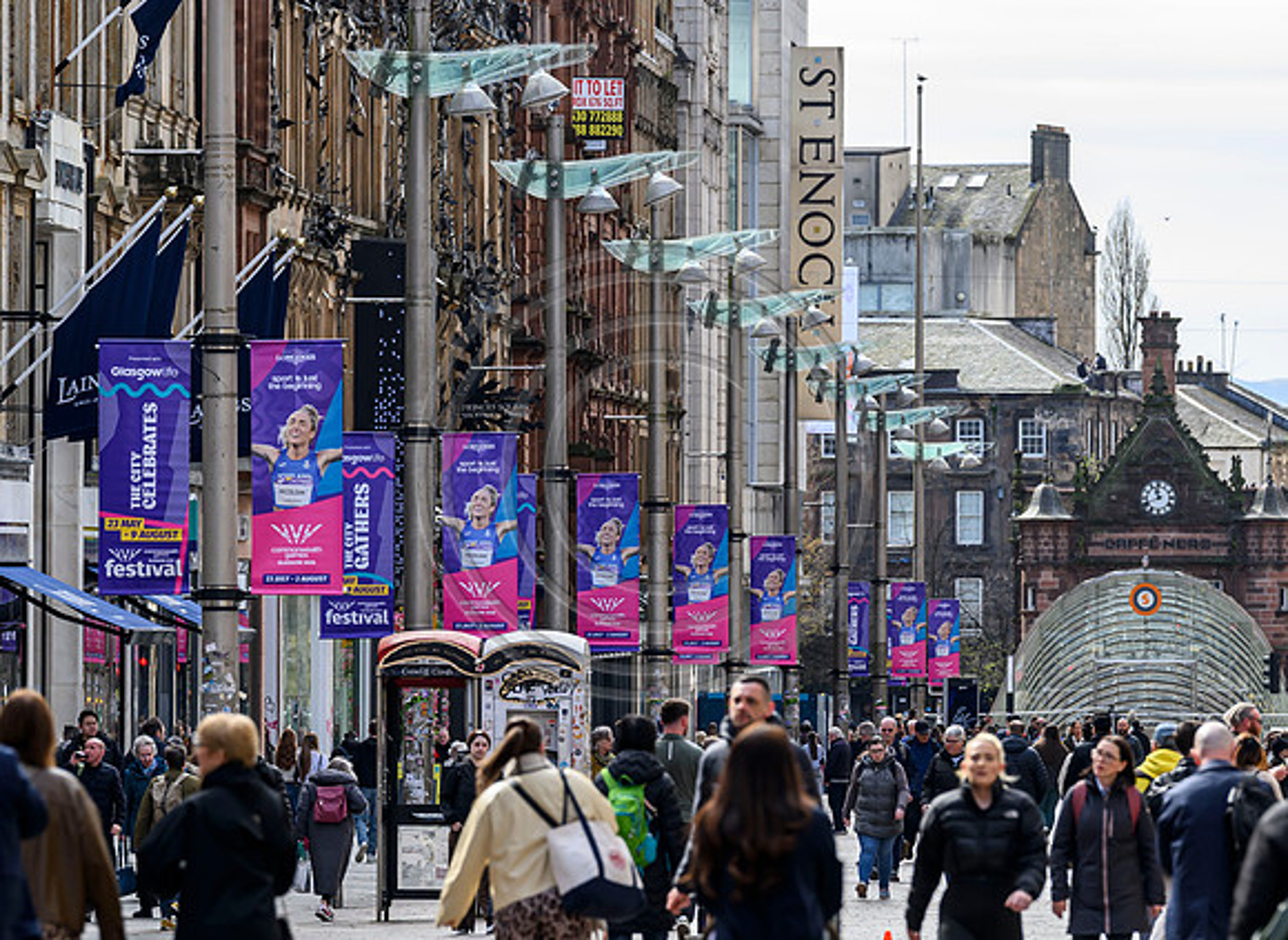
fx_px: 12501
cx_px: 795
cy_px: 529
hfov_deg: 5.9
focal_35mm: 339
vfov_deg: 4.3
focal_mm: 200
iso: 500
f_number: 5.6
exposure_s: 1/640
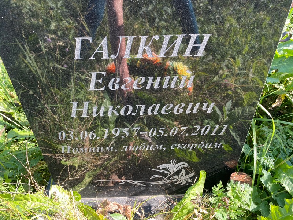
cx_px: 146
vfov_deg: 53.1
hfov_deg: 67.3
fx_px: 220
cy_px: 110
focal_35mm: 26
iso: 32
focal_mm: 4.25
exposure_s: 1/145
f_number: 1.8
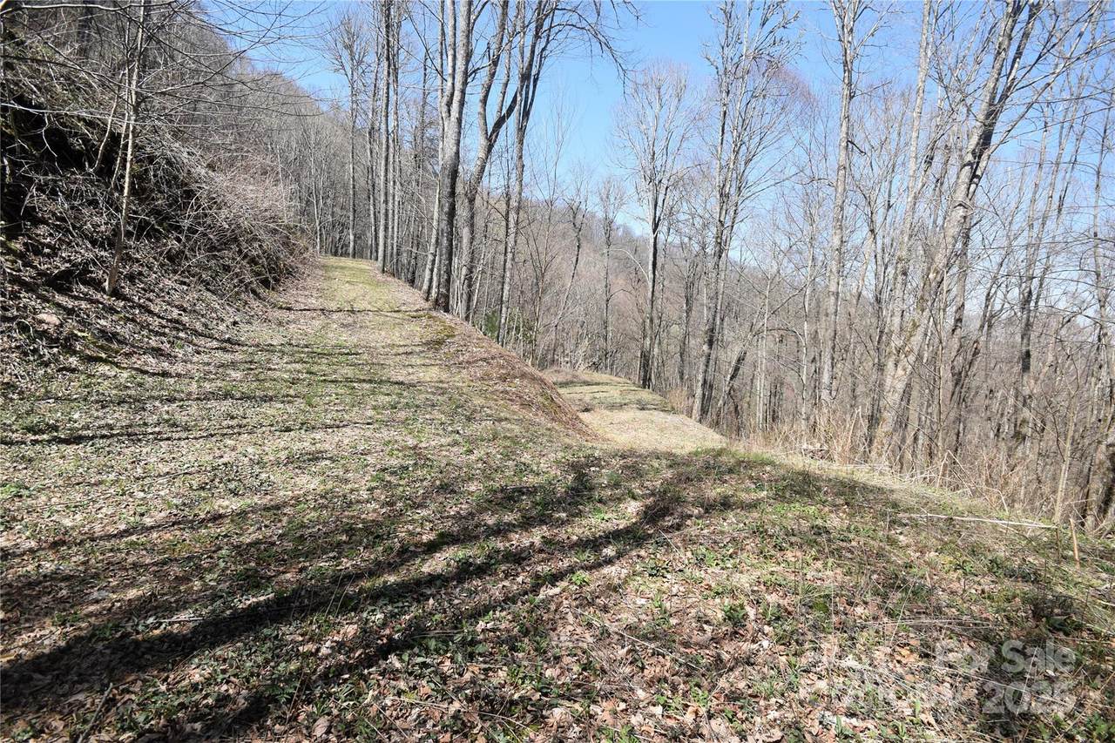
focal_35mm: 15
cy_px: 372
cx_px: 558
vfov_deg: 77.3
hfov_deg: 100.4
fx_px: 464
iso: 400
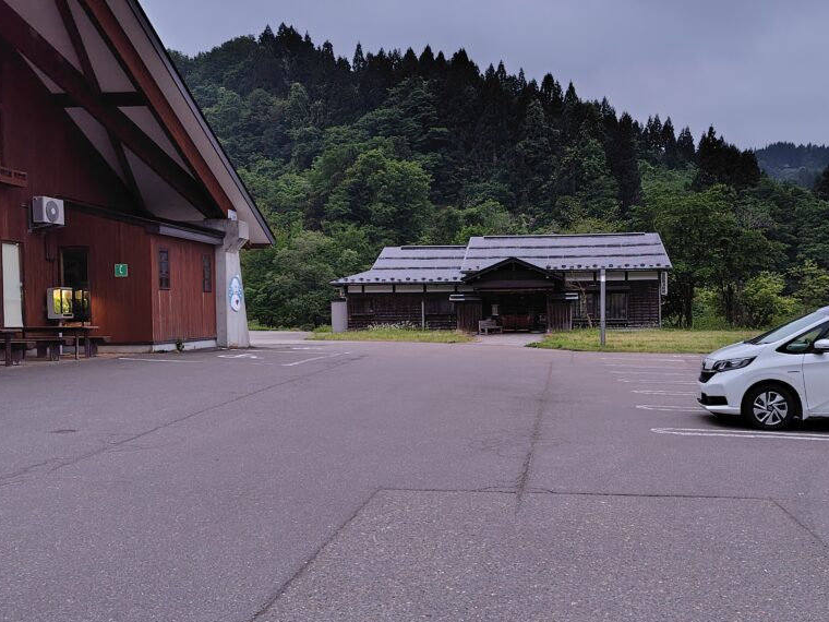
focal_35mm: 31
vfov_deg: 45.4
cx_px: 517
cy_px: 332
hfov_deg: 57.6
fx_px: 742
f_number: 1.9
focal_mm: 5.6
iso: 1376
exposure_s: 1/60
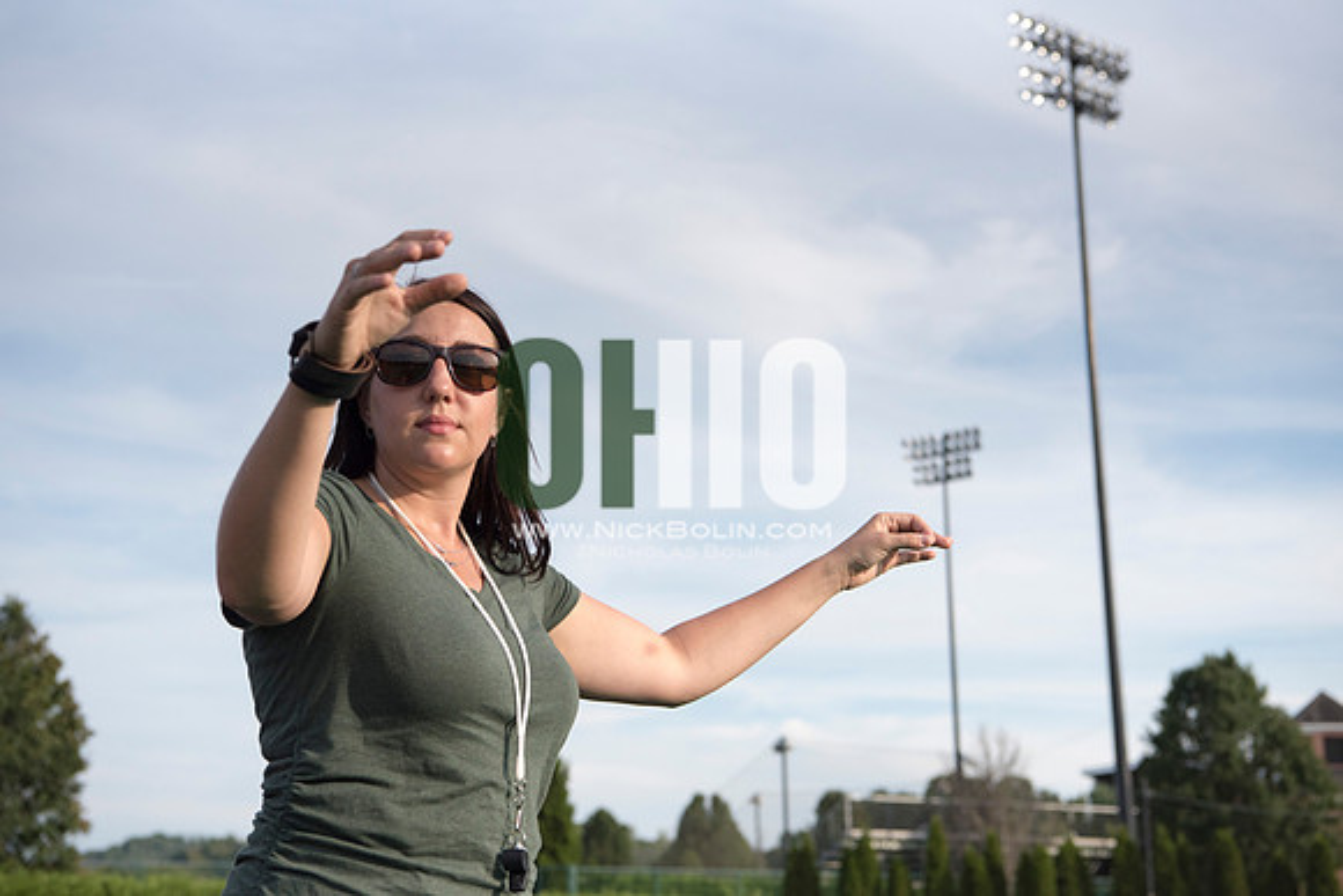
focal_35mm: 56
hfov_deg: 35.6
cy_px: 448
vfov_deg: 24.2
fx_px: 2090
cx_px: 672
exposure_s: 1/4000
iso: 800
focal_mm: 56
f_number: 5.6
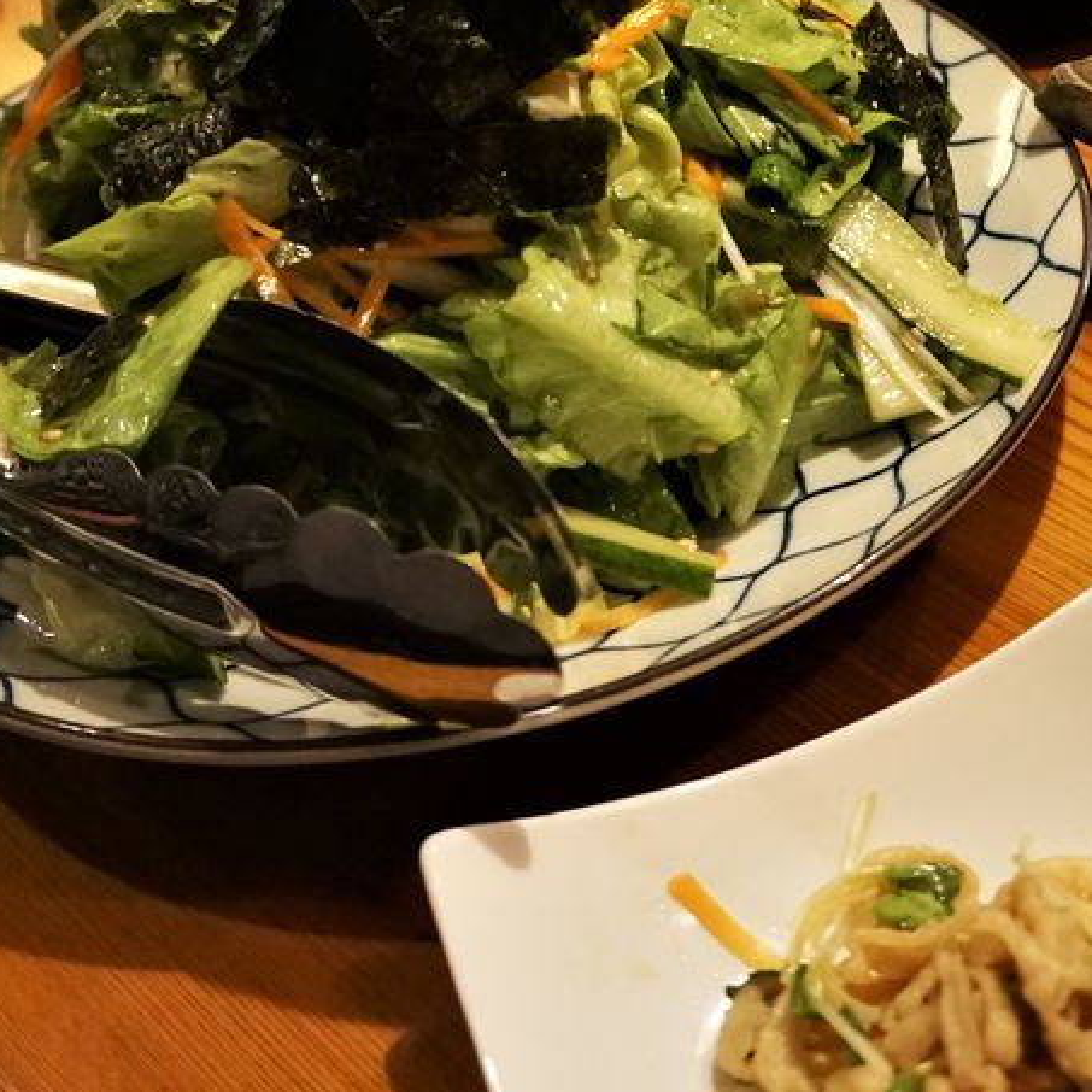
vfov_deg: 30.8
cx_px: 1046
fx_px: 1927
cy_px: 202
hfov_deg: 29.9
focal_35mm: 54
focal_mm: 16
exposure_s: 1/60
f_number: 3.5
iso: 1600
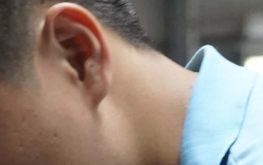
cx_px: 51
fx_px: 3248
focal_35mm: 453
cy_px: 503
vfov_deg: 2.9
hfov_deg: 4.6
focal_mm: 63
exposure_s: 1/100
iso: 4000
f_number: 5.6
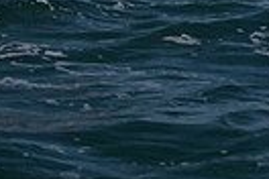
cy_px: -393
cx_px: 23
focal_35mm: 307
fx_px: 2294
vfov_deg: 4.3
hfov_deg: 6.7
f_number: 6.3
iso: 250
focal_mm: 70
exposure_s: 1/800
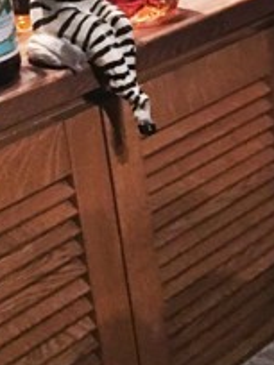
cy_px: 39
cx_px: 226
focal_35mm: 114
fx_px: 1203
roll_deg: +8.3
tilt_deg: -13.7
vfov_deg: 17.0
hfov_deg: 12.9
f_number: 2.2
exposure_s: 1/4
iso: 125
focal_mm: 4.15
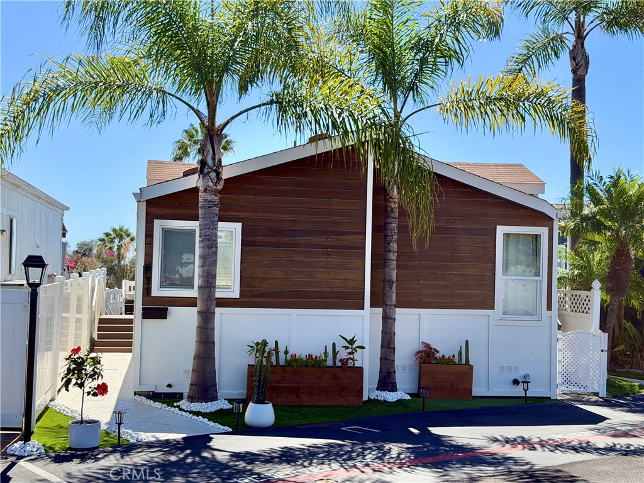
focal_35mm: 48
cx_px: 322
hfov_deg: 39.7
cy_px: 242
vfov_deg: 30.3
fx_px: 893
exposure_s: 1/3704
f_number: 1.78
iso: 64
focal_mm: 6.76
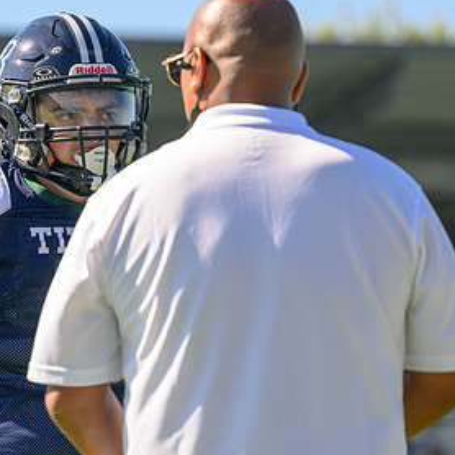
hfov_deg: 5.4
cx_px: 18
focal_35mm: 325
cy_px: 231
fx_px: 4833
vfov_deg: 5.4
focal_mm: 155
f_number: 4
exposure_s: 1/2500
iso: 500
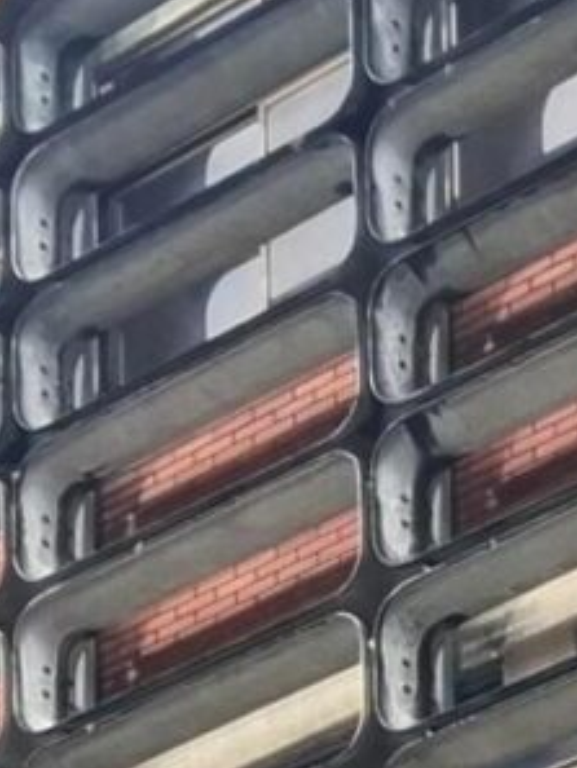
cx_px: 401
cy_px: 2009
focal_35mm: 198
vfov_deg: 8.8
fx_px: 4397
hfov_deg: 7.5
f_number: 1.8
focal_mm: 5.54
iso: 50
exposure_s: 1/1802
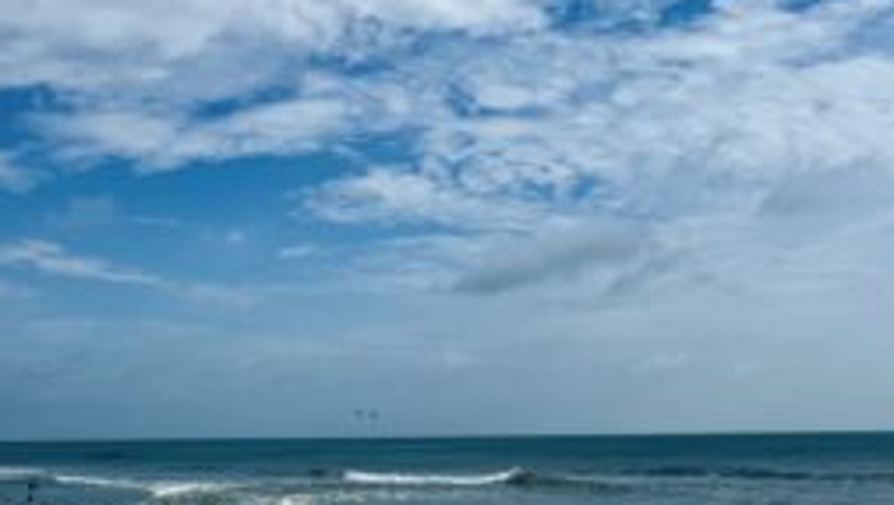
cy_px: 479
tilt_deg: -1.6
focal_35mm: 56
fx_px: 1329
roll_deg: +1.6
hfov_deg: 36.8
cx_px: 309
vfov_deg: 21.0
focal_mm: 6.76
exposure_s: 1/14286
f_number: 1.78
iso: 80
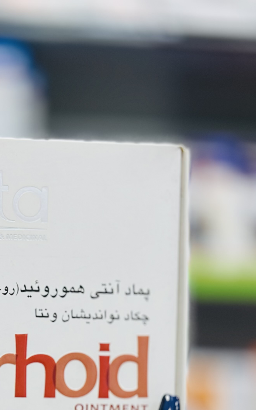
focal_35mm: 97
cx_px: -32
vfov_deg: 20.8
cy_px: 390
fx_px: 1083
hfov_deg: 13.2
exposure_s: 1/116
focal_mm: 6.86
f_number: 1.78
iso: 64
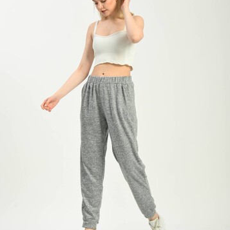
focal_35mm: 126
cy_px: 120
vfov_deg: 13.8
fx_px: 947
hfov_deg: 13.8
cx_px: 115
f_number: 6.3
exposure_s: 1/160
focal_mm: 98
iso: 100
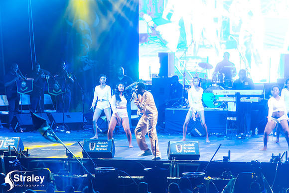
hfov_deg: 7.4
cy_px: 96
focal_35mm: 280
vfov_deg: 4.9
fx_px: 2246
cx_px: 144
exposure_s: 1/60
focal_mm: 280
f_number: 5.6
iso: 2000
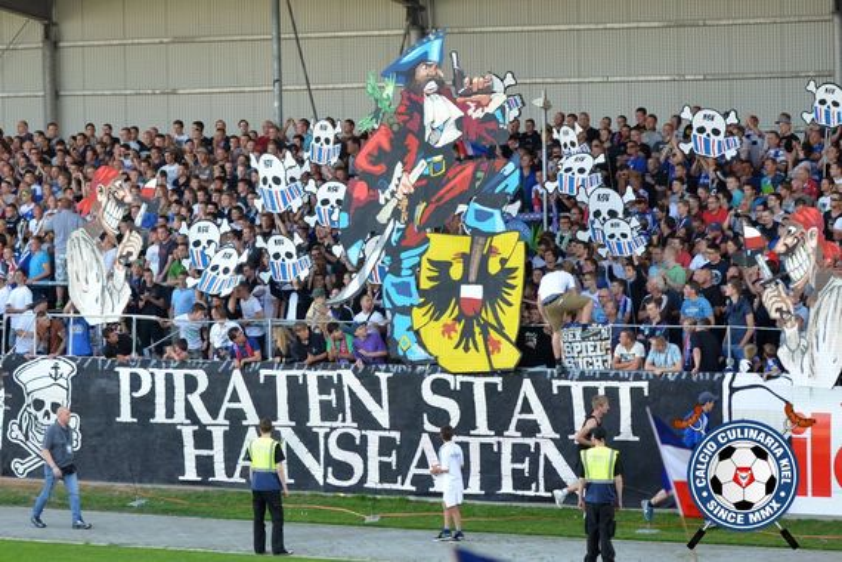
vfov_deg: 11.7
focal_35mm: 117
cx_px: 421
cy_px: 281
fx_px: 2736
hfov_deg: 17.5
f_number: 3.2
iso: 800
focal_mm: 78
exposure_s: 1/800
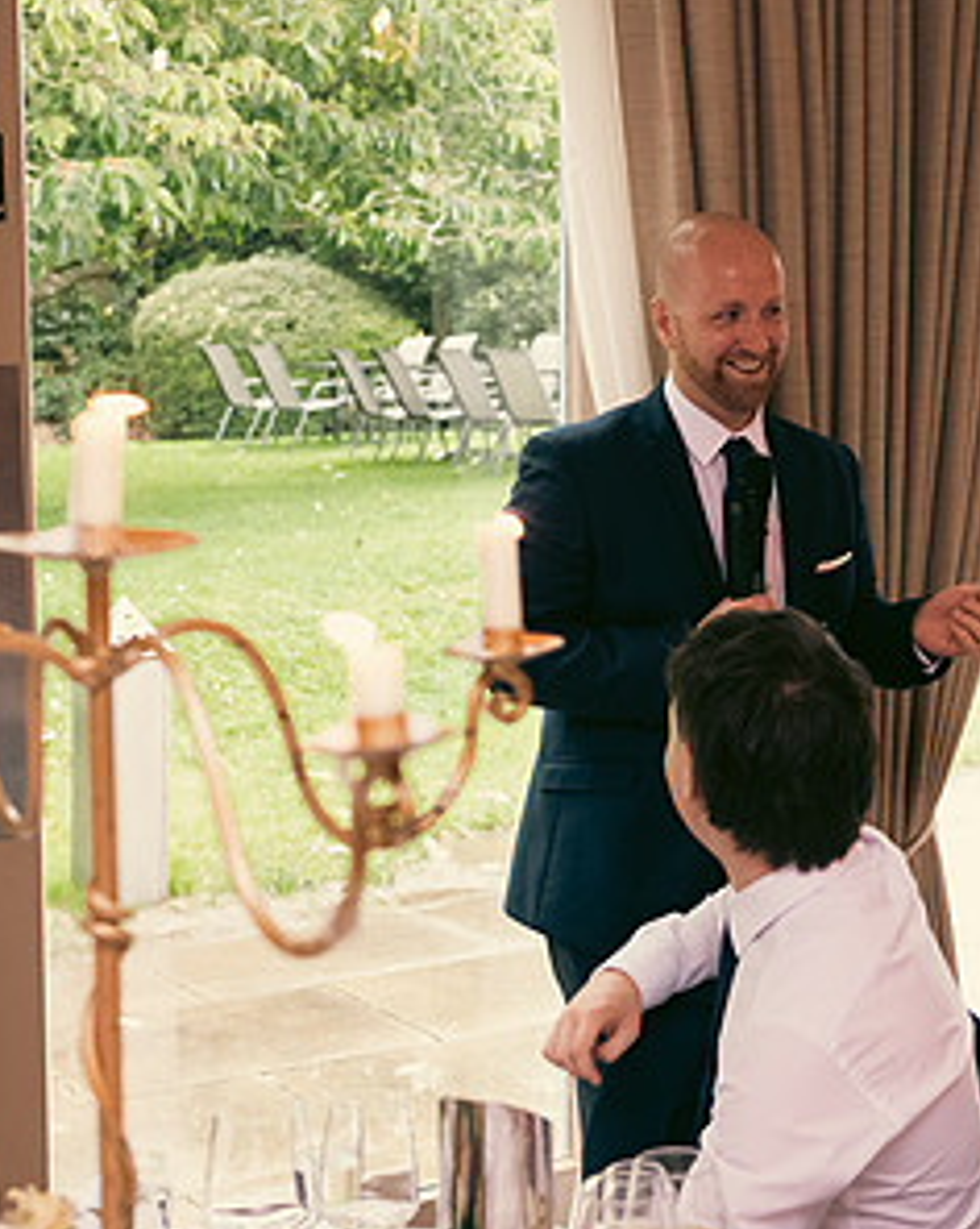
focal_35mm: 70
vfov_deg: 27.2
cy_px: 617
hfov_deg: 21.6
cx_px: 768
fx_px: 2543
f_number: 3.5
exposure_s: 1/160
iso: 1000
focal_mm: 38
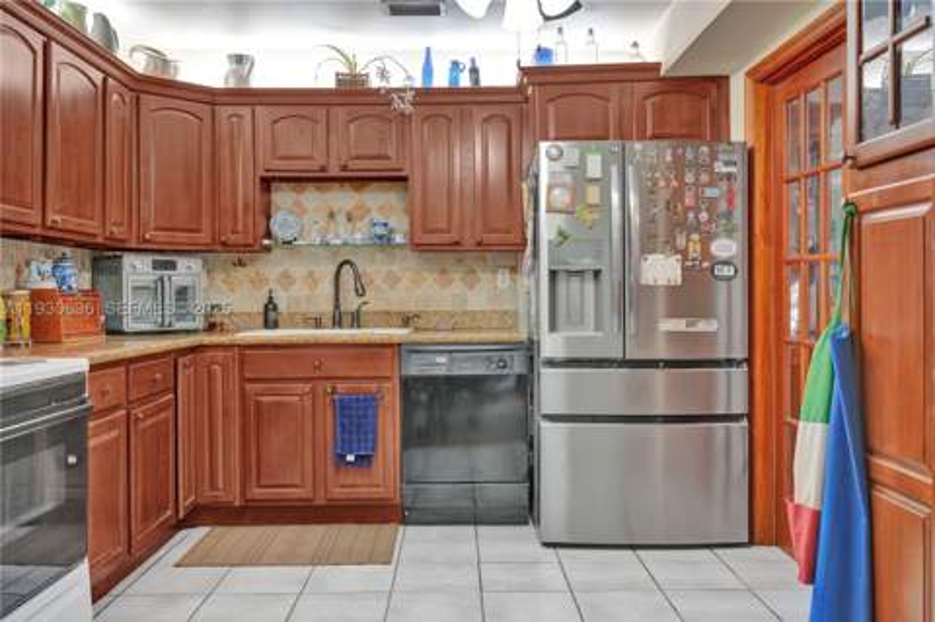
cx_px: 468
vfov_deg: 41.0
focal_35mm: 32
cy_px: 311
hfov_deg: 58.8
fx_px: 830
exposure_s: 1/100
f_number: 4.5
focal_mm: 32
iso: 1600
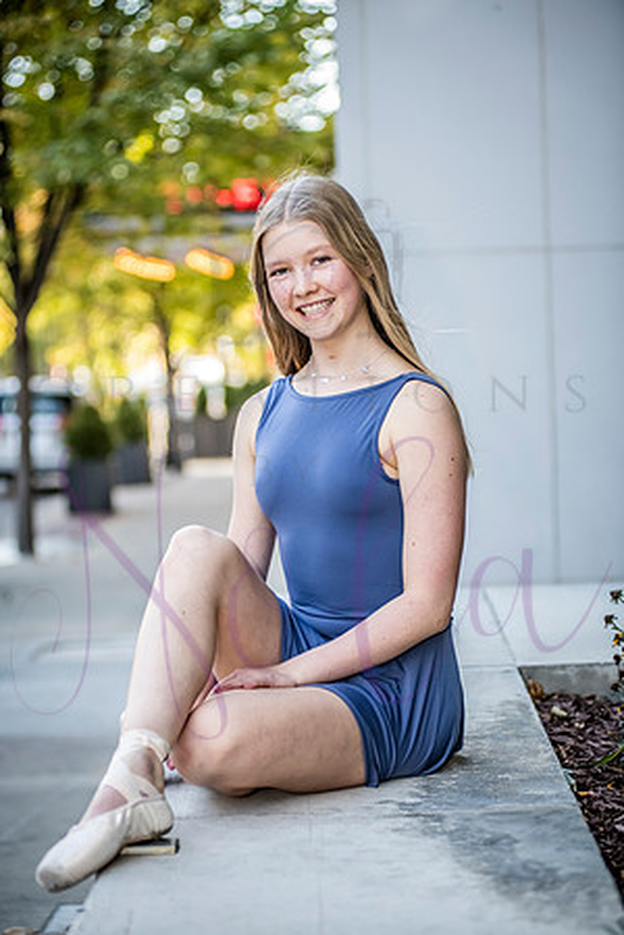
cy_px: 468
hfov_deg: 17.1
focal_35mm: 80
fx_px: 2080
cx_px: 312
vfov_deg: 25.4
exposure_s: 1/500
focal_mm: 80
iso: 800
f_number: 3.5
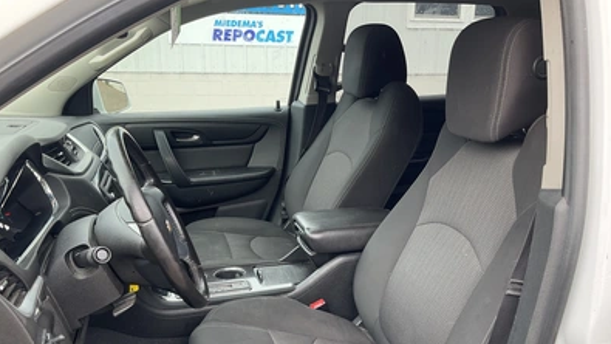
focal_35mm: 32
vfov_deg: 36.3
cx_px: 305
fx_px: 518
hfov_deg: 61.0
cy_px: 231
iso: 32
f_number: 1.8
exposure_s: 1/155
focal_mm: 3
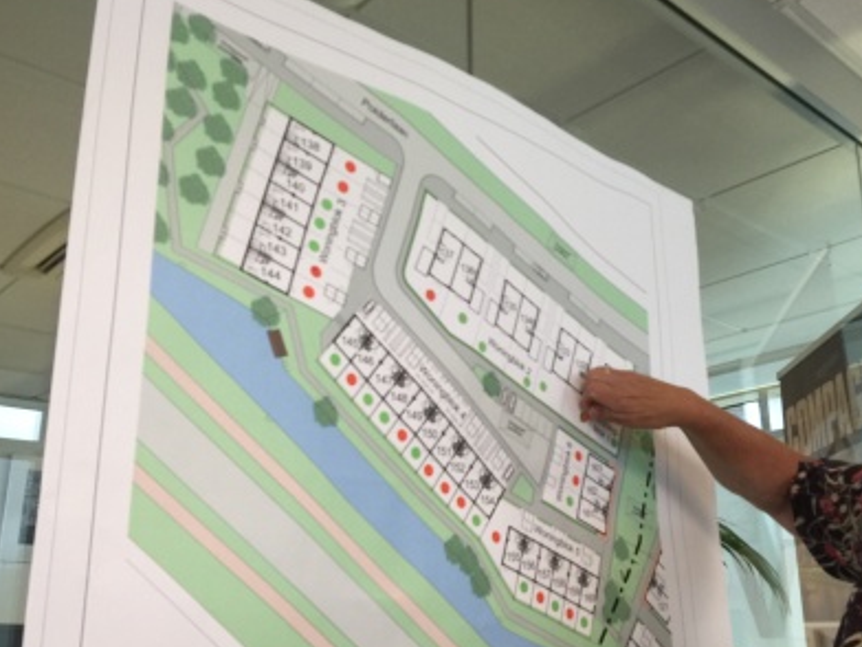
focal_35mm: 37
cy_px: 380
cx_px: 530
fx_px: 921
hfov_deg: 49.7
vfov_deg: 38.5
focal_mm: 4.15
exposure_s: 1/33
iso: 64
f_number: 2.2
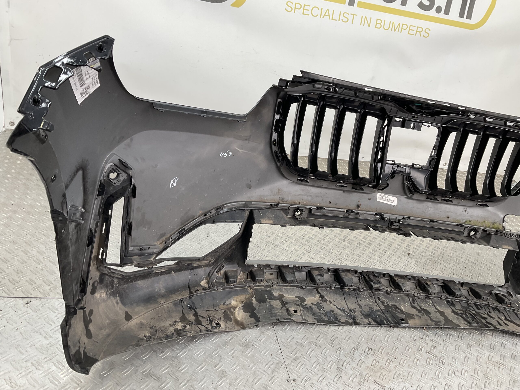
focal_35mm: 29
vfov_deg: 48.2
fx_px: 436
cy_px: 195
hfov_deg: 61.7
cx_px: 260
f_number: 1.8
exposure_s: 1/120
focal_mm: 3
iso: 32
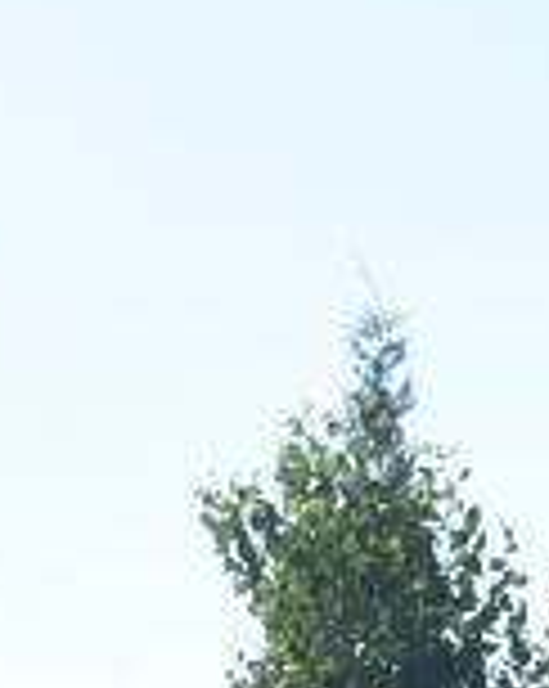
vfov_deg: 3.6
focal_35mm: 516
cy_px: 2336
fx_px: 10499
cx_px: -572
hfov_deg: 3.0
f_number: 5.6
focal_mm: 35
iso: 200
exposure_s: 1/1250
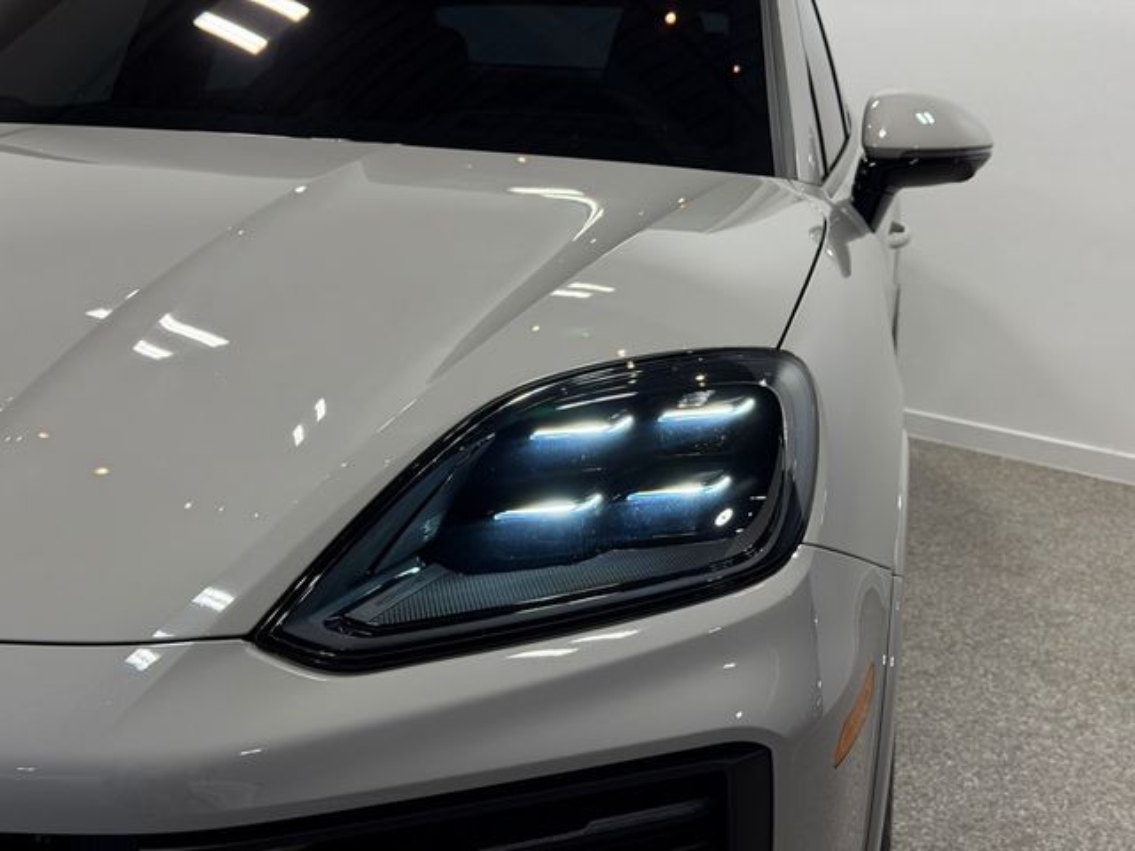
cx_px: 568
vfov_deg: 30.3
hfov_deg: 39.7
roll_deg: -2.3
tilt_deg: -13.4
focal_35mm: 48
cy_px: 426
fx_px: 1574
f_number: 1.78
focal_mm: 6.76
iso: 80
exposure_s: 1/364
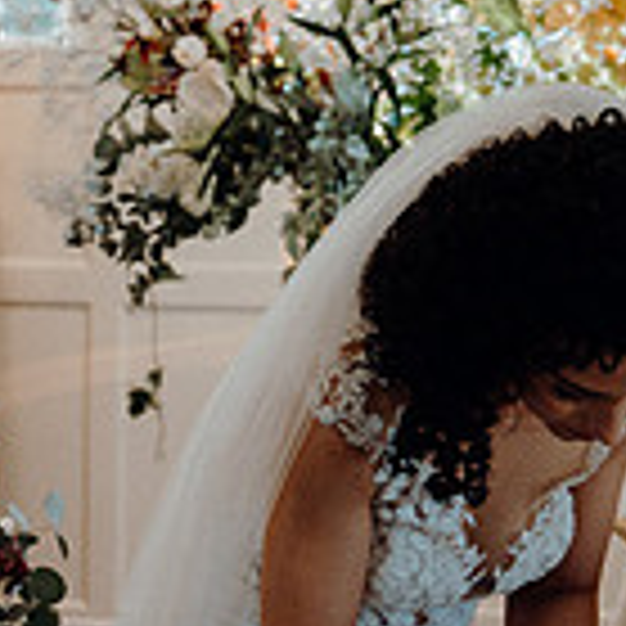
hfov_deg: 14.9
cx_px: 212
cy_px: 290
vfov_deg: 14.9
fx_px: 2394
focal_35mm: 117
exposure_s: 1/160
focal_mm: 33
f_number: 3.5
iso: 640
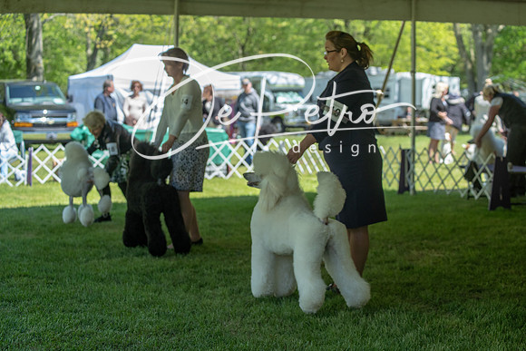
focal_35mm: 70
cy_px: 176
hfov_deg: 28.8
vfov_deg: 19.5
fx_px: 1023
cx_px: 263
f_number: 5
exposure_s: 1/1000
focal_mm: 70
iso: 800
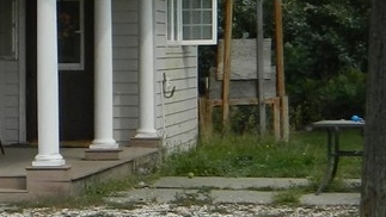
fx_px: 2263
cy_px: 187
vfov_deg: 5.5
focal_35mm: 221
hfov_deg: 9.1
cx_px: -400
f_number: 3.5
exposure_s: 1/1000
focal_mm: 7.3
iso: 80
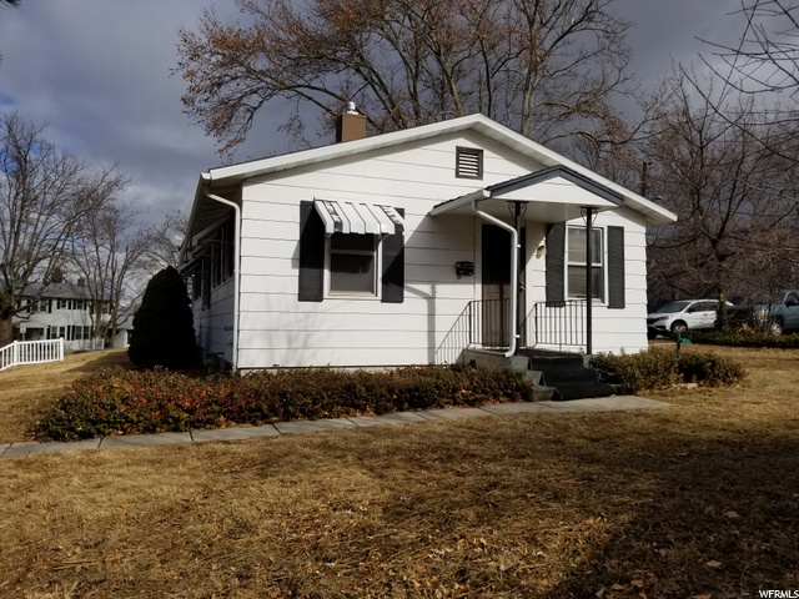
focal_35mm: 26
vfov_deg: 53.1
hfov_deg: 67.3
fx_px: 600
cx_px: 400
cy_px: 300
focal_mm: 4.3
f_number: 1.7
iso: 50
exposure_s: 1/6224
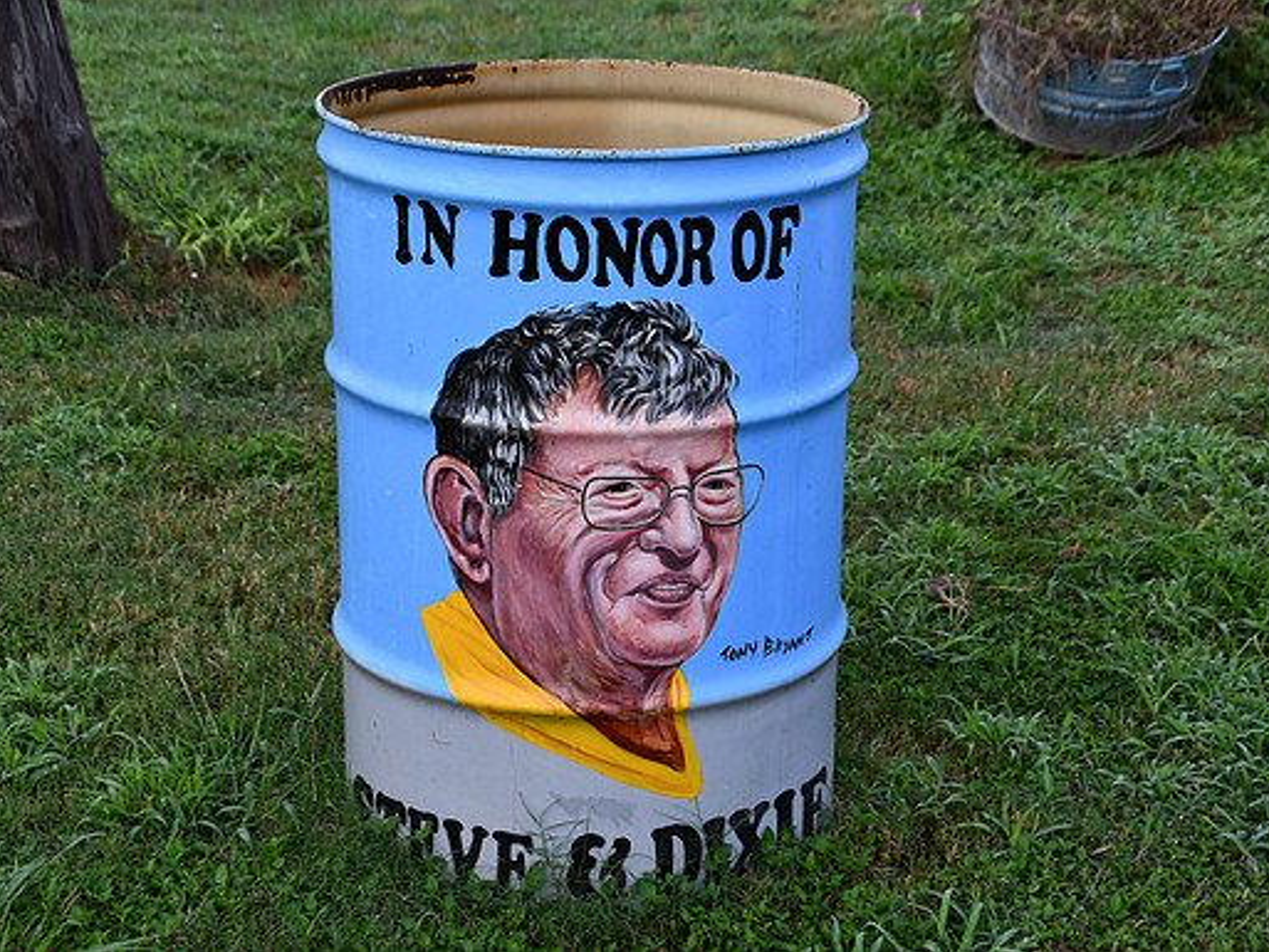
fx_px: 2750
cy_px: 476
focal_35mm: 75
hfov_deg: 26.0
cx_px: 670
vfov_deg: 19.6
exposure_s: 1/250
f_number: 5.6
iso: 280
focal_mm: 46
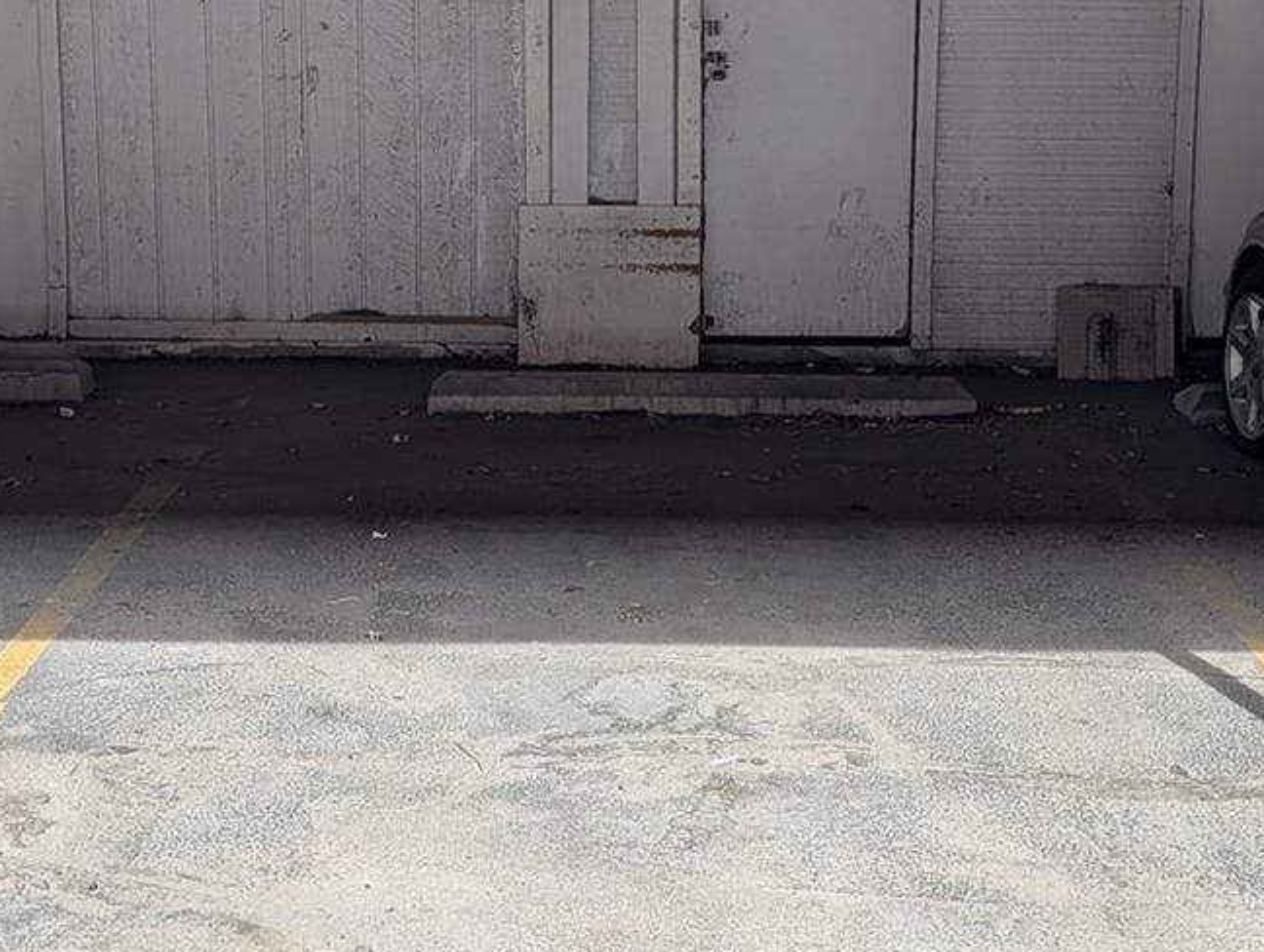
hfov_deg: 32.7
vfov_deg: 24.7
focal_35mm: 59
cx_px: 611
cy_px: 261
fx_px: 2158
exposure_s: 1/1435
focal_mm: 6.9
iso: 19
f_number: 1.68
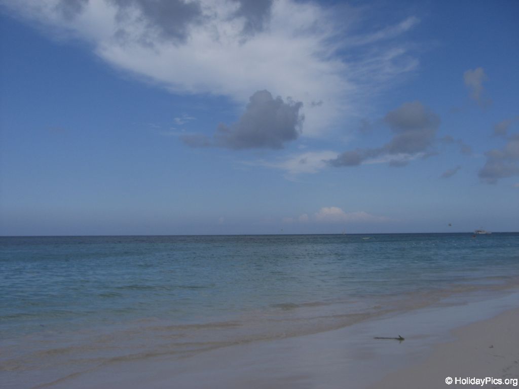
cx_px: 260
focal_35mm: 38
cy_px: 194
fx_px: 570
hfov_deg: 49.0
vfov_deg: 37.7
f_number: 8
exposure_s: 1/250
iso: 64
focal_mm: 6.2
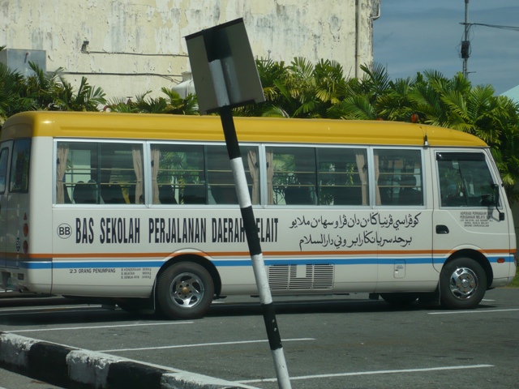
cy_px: 194
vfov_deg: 14.1
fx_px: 1574
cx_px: 260
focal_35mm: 105
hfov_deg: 18.7
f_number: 5
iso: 100
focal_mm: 17.4
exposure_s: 1/1000
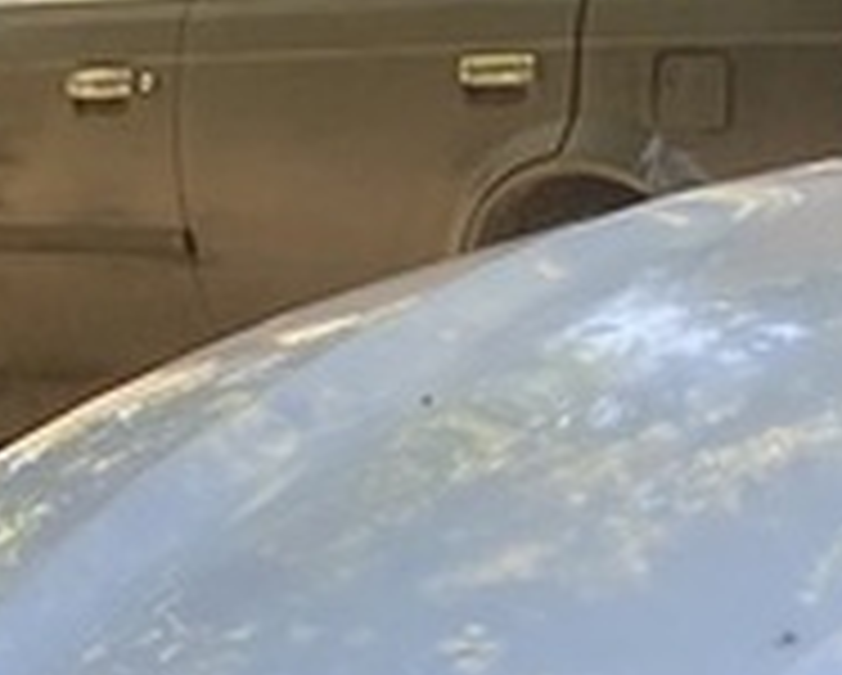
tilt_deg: -15.9
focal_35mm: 217
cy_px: 1724
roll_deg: +0.5
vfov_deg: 6.7
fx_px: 5413
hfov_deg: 8.2
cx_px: 2022
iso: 40
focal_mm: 4.25
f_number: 1.8
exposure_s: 1/122
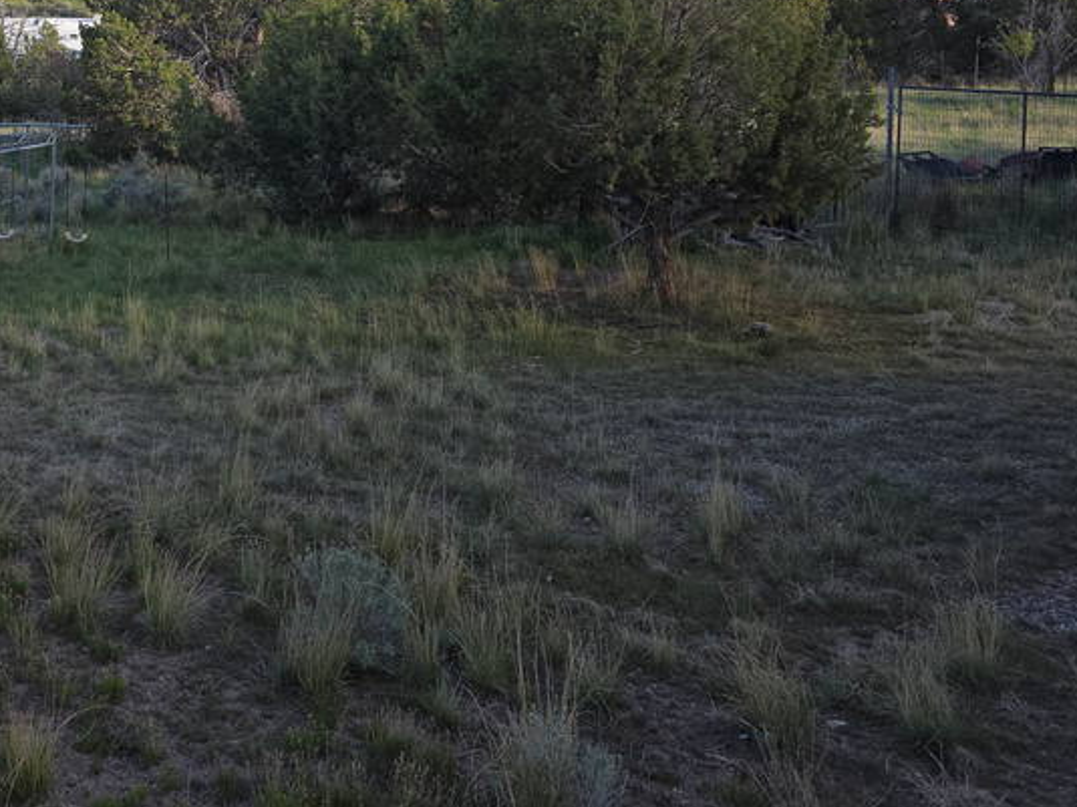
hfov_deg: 39.6
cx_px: 93
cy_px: 50
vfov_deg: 31.1
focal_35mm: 44
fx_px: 1369
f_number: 1.7
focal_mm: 6.3
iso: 12
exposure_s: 1/272
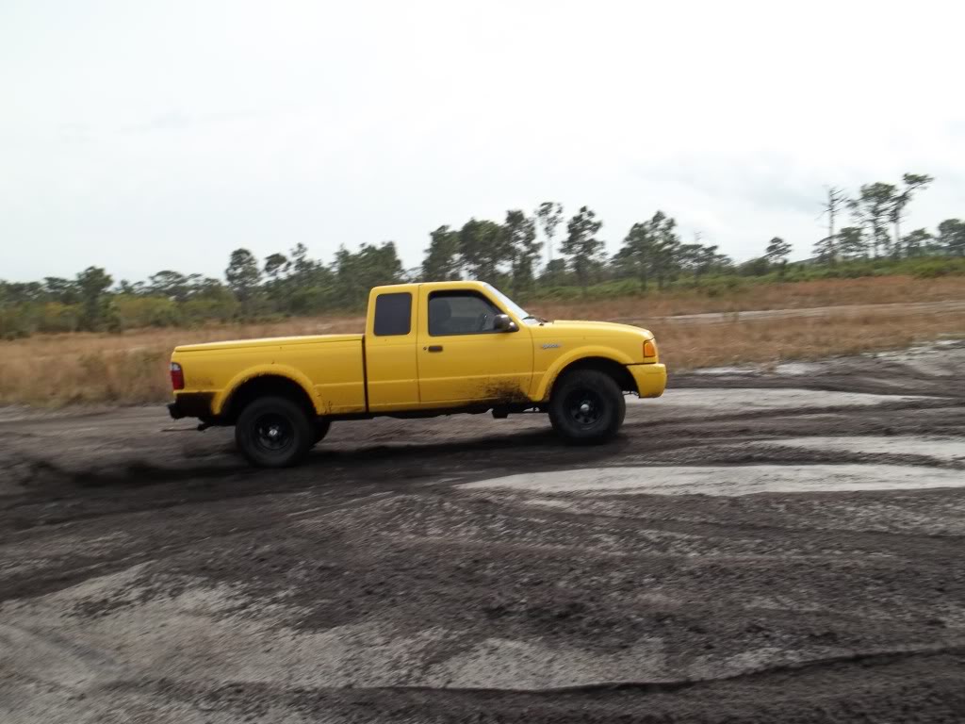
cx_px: 482
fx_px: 920
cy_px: 362
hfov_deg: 55.4
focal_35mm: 33
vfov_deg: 42.9
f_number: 8
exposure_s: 1/125
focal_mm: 5.9
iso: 64
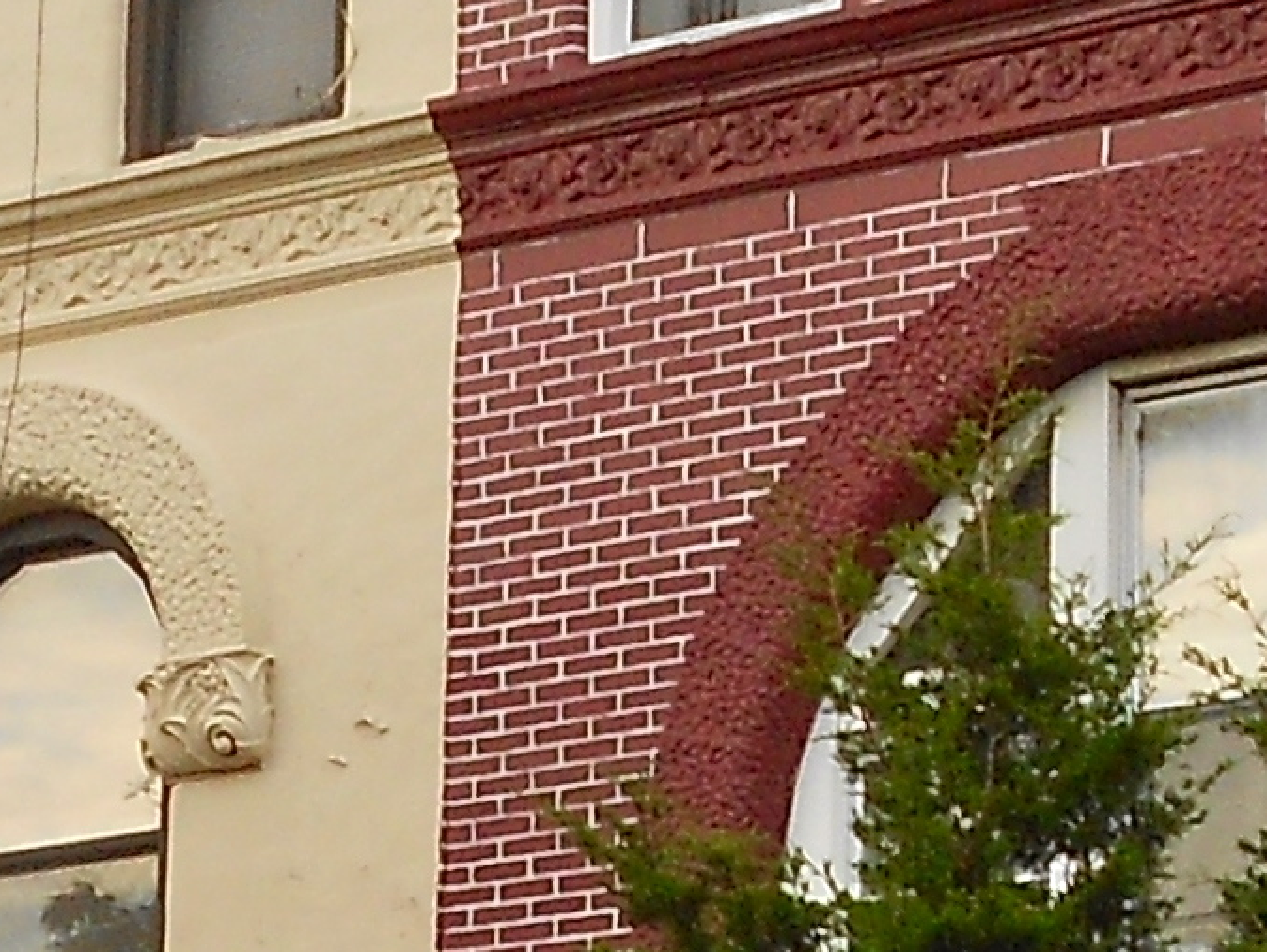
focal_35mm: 205
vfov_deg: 7.2
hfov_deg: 9.6
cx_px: 171
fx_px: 7506
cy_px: 967
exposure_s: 1/60
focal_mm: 5.8
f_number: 3.6
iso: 80
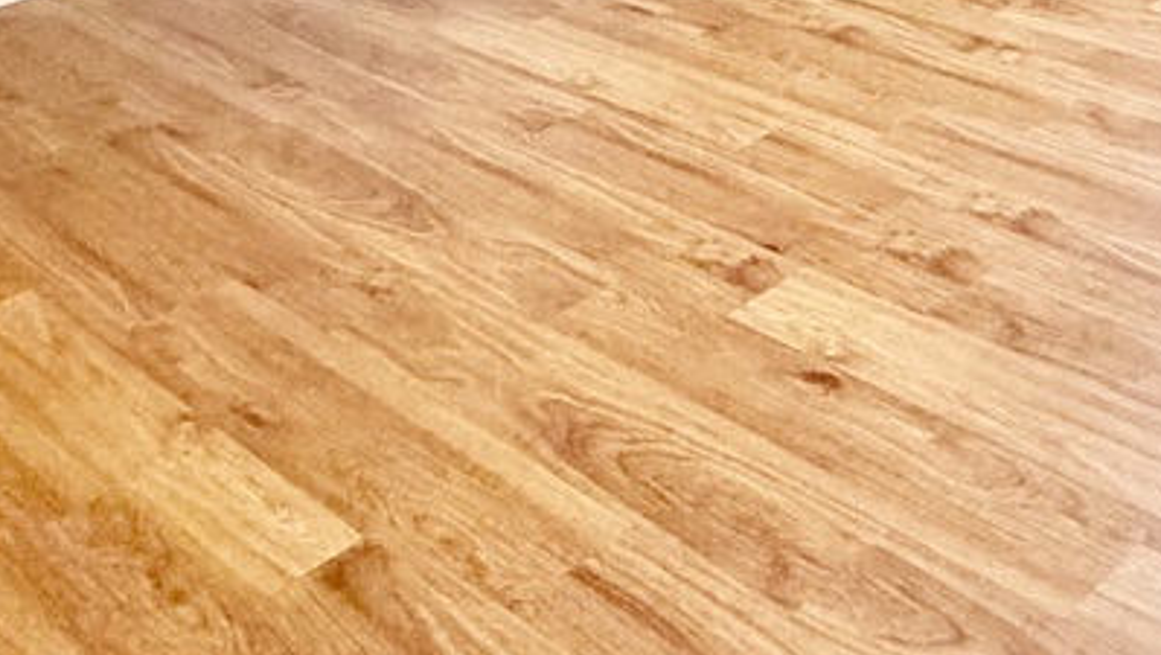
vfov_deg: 19.8
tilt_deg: -15.9
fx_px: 1694
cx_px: 1202
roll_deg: +4.6
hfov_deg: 34.0
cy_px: -236
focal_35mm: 55
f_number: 2.2
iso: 400
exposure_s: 1/60
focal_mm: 2.22
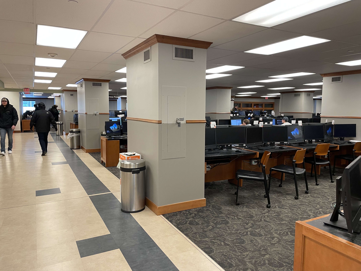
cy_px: 136
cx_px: 180
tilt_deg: -5.8
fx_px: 271
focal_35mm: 26
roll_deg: +0.5
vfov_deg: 53.1
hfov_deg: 67.3
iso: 100
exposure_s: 1/60
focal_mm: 4.2
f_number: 1.6
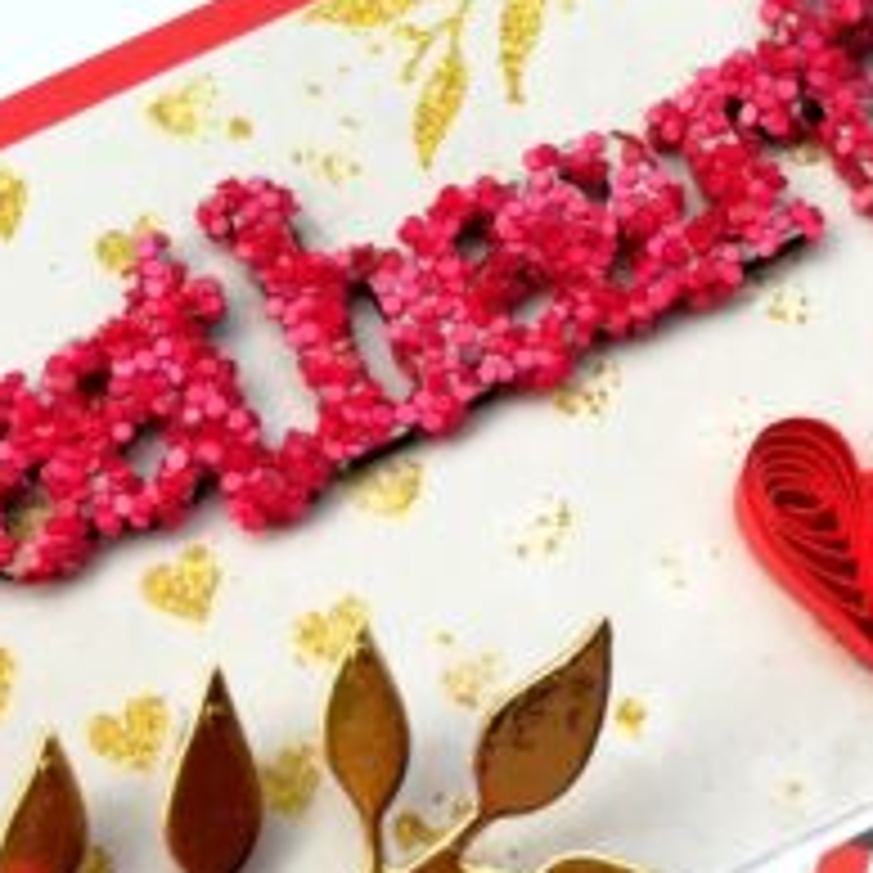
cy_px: 760
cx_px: 464
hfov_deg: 24.3
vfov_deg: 23.8
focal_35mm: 71
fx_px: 2026
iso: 50
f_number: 2.2
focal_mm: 3.83
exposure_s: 1/146
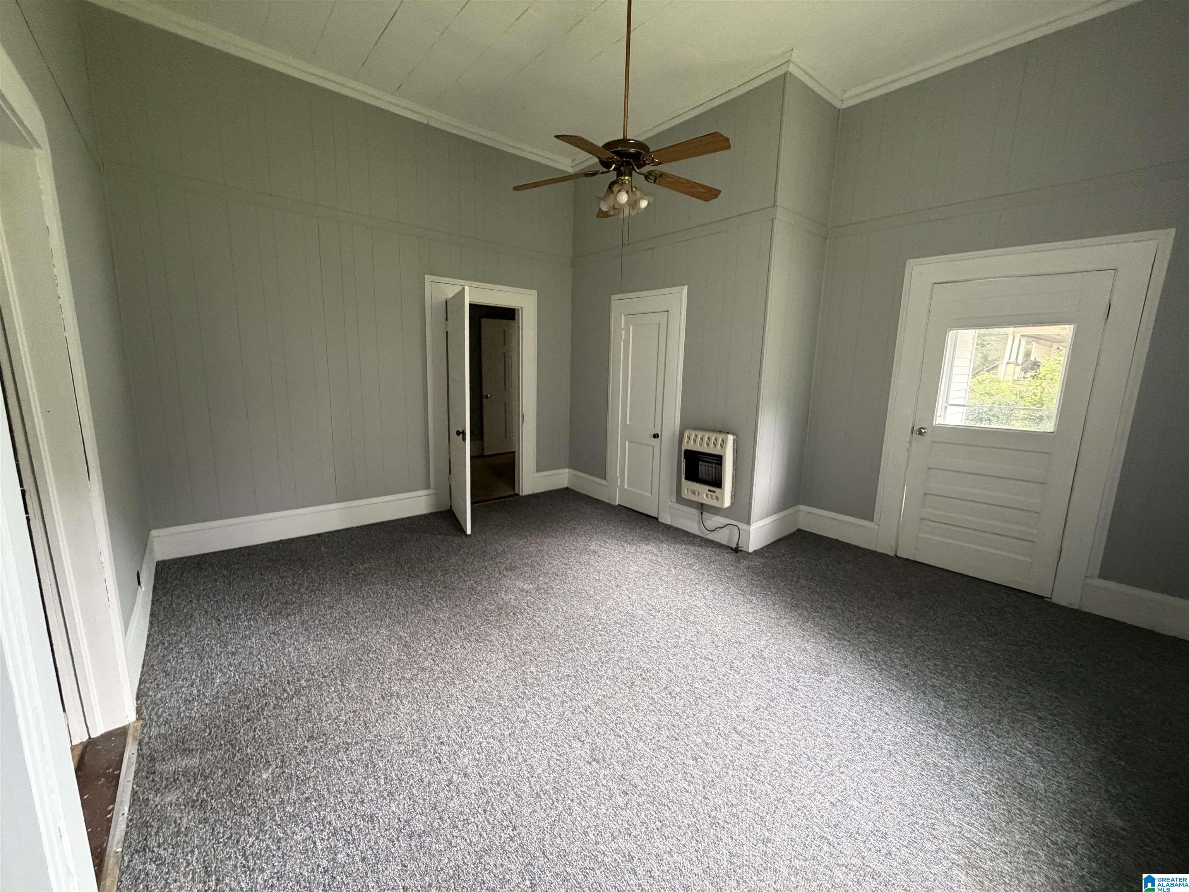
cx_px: 594
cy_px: 446
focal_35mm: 14
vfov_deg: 85.7
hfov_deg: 102.1
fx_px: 481
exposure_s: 1/60
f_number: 2.2
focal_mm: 2.22
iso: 400
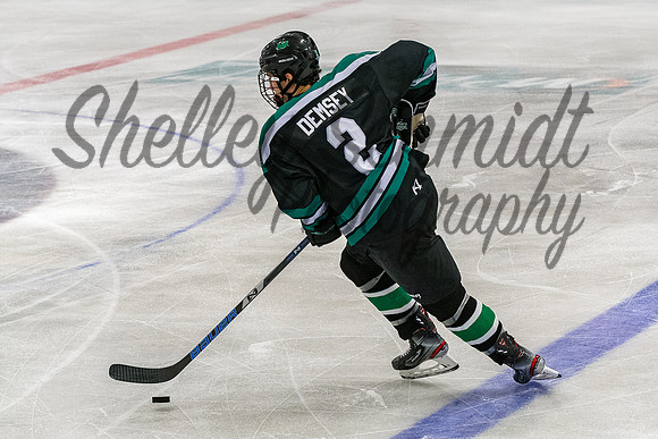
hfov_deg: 14.5
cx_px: 328
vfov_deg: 9.7
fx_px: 2589
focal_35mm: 142
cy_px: 229
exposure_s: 1/800
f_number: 3.5
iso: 2000
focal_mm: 70
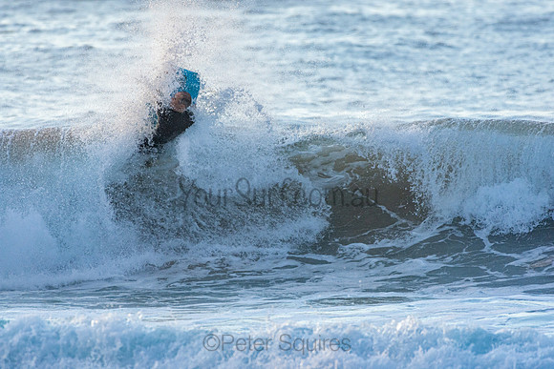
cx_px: 277
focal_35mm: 720
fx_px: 11082
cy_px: 184
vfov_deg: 1.9
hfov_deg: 2.9
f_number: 5.6
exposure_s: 1/1250
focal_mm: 480
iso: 640
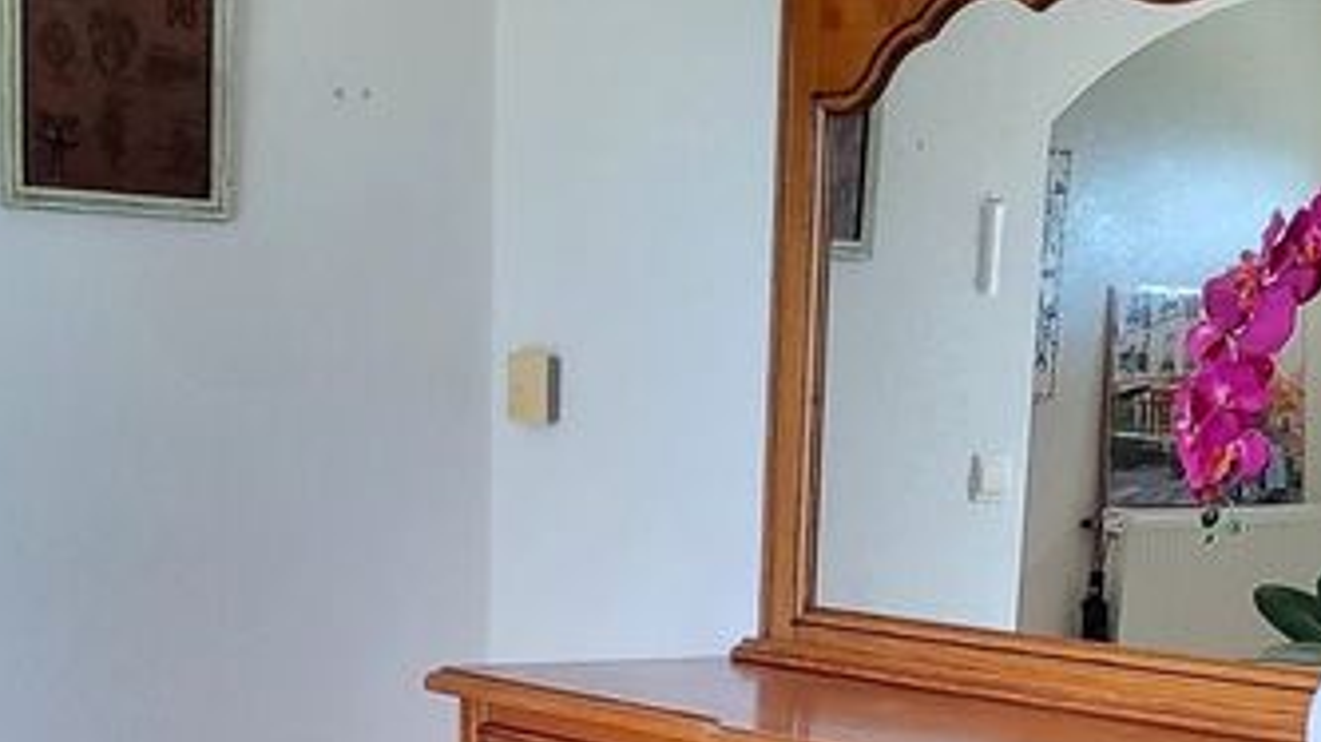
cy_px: 1290
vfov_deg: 13.0
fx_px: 2976
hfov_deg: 25.0
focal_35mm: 85
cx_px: 762
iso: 320
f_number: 2
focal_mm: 3.08
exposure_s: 1/40
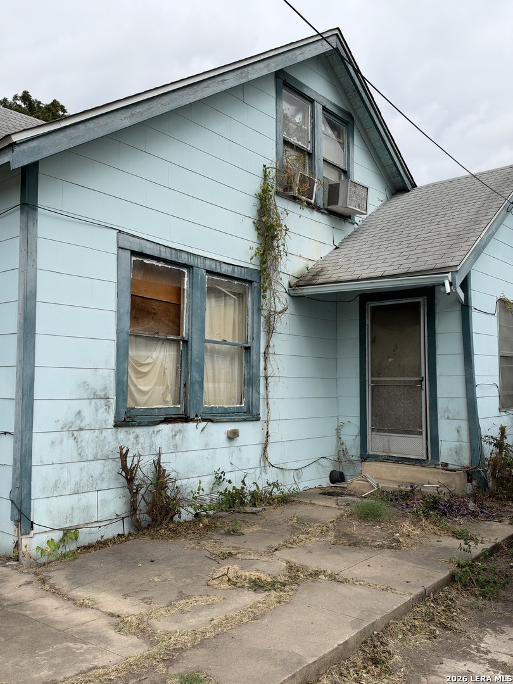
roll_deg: -2.1
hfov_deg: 46.8
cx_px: 256
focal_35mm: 30
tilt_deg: +3.3
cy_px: 342
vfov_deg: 60.0
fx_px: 593
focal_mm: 6.93
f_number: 1.8
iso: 64
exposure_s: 1/2865
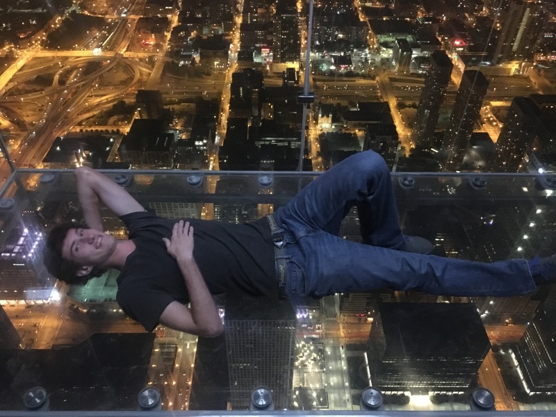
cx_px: 278
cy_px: 208
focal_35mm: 29
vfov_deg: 48.2
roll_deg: -0.4
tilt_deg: -41.7
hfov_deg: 61.7
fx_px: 466
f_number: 2.2
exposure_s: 1/15
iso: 800
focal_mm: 4.15
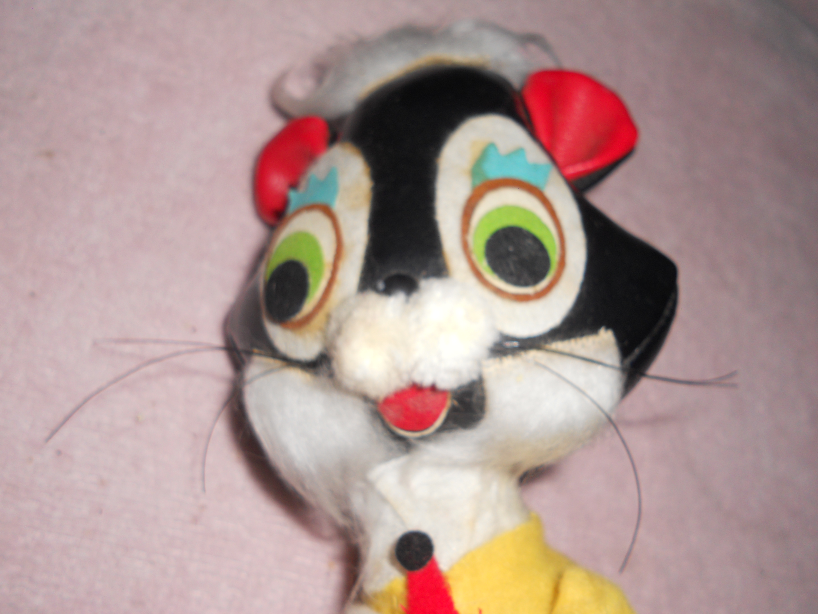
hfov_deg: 56.8
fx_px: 756
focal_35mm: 32
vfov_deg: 44.2
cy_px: 307
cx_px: 409
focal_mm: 5.8
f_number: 8.8
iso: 80
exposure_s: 1/25
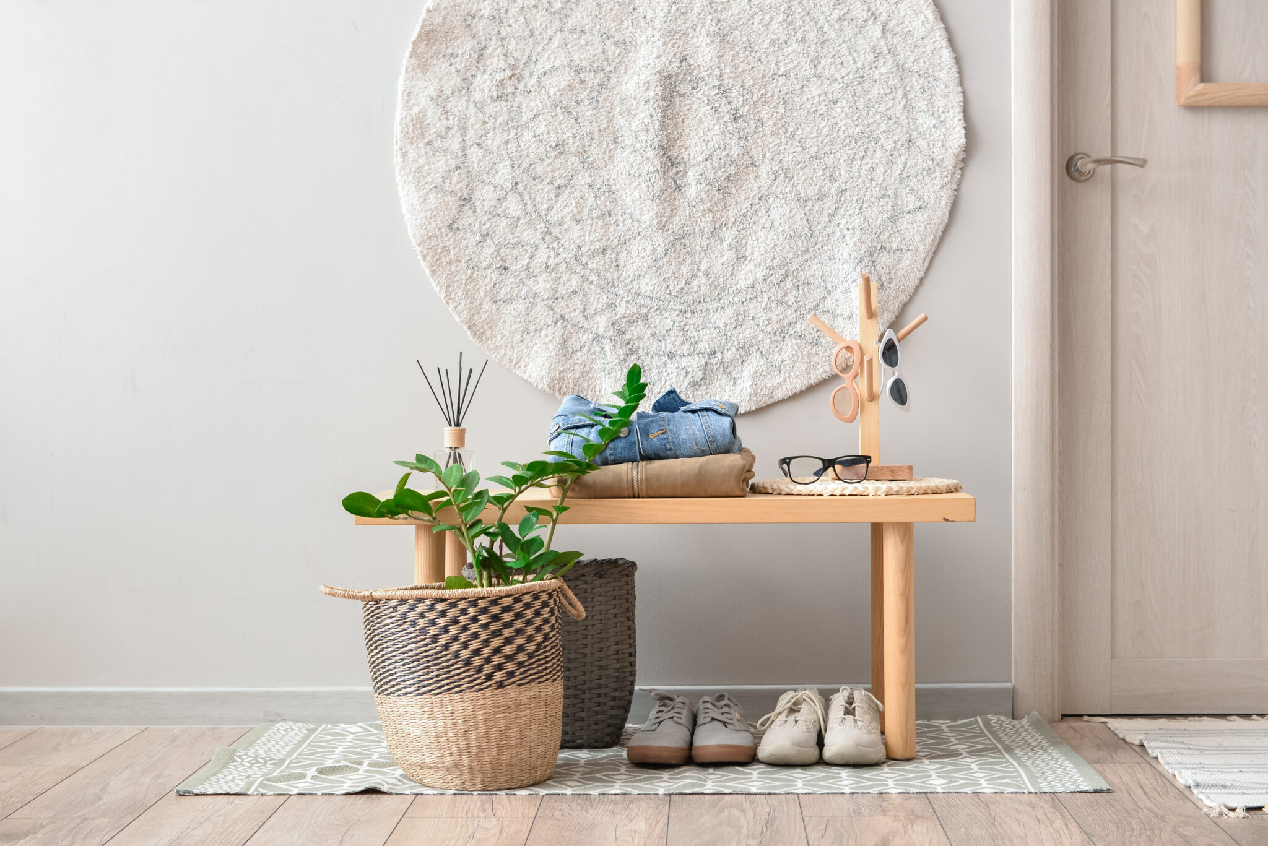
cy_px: 423
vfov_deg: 19.5
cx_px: 634
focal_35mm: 70
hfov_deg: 28.8
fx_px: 2466
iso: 250
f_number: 5.6
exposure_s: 1/160
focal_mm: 70
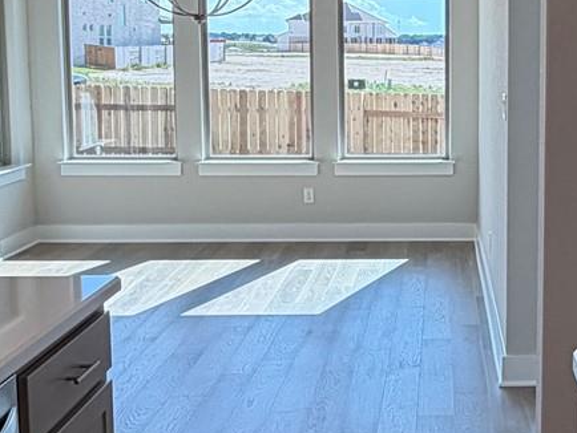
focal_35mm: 66
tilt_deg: -5.3
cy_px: 174
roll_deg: +1.0
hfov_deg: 28.5
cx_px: 487
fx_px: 1101
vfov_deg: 22.2
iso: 50
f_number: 2.2
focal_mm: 2.22
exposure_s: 1/201
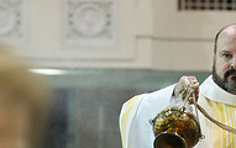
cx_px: 112
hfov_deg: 9.7
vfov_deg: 6.1
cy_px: 178
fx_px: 1391
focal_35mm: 216
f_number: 2.8
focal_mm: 70
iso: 2000
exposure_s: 1/80
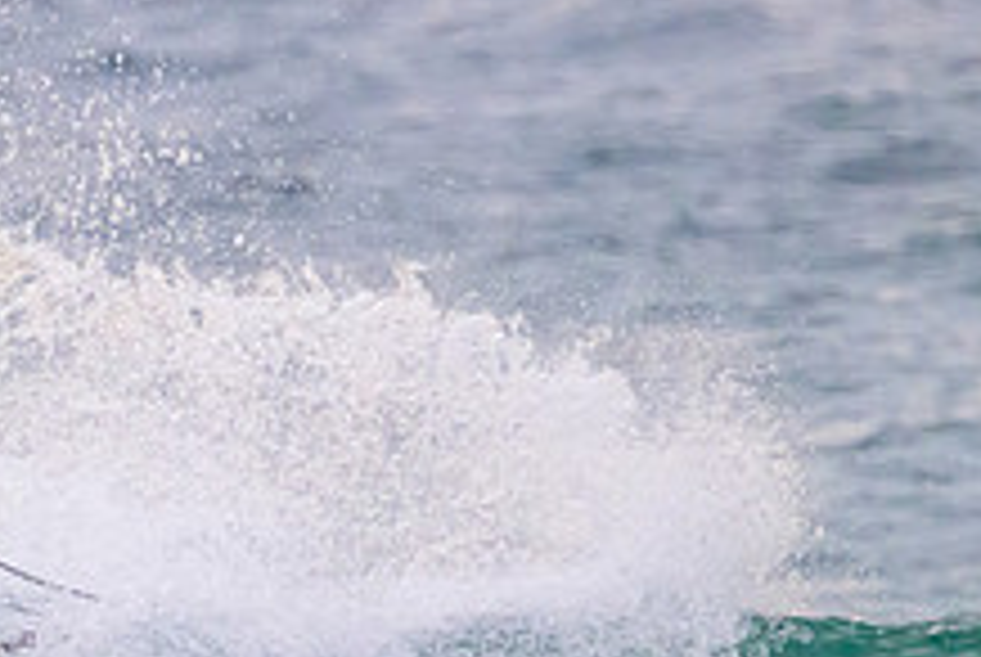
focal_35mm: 2125
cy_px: 821
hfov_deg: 1.0
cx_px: -184
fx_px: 57984
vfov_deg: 0.6
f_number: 11
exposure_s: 1/1600
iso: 14400
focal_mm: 800
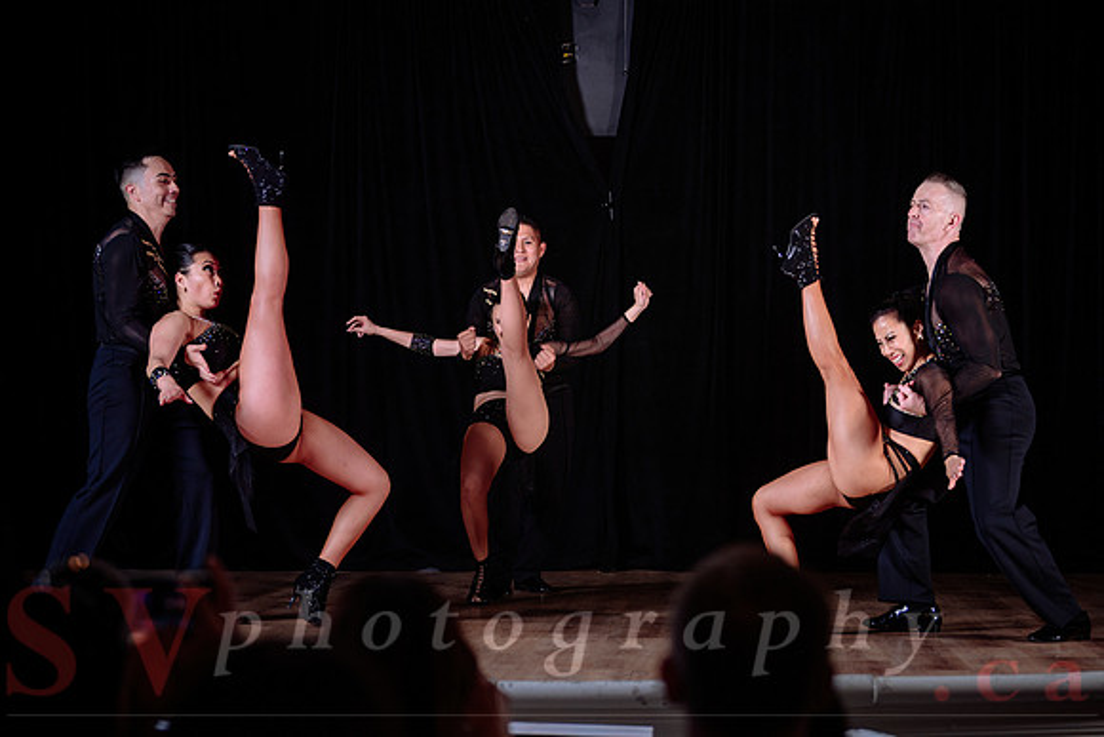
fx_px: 2770
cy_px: 350
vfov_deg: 15.1
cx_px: 665
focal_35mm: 90
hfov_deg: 22.5
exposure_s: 1/200
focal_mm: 75
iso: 400
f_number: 3.2
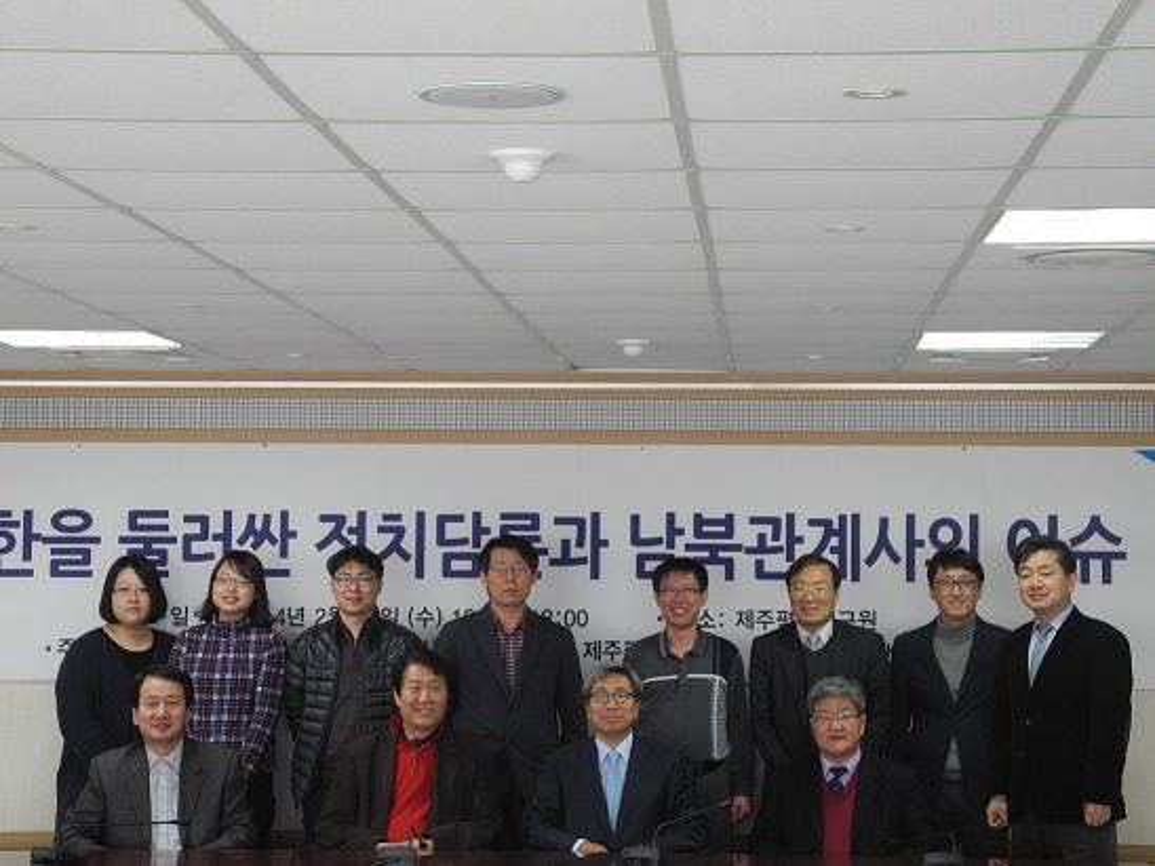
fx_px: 2836
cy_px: 433
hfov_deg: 23.0
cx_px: 578
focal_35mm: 85
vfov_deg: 17.4
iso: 217
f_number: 4
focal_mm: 18.1
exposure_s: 1/30
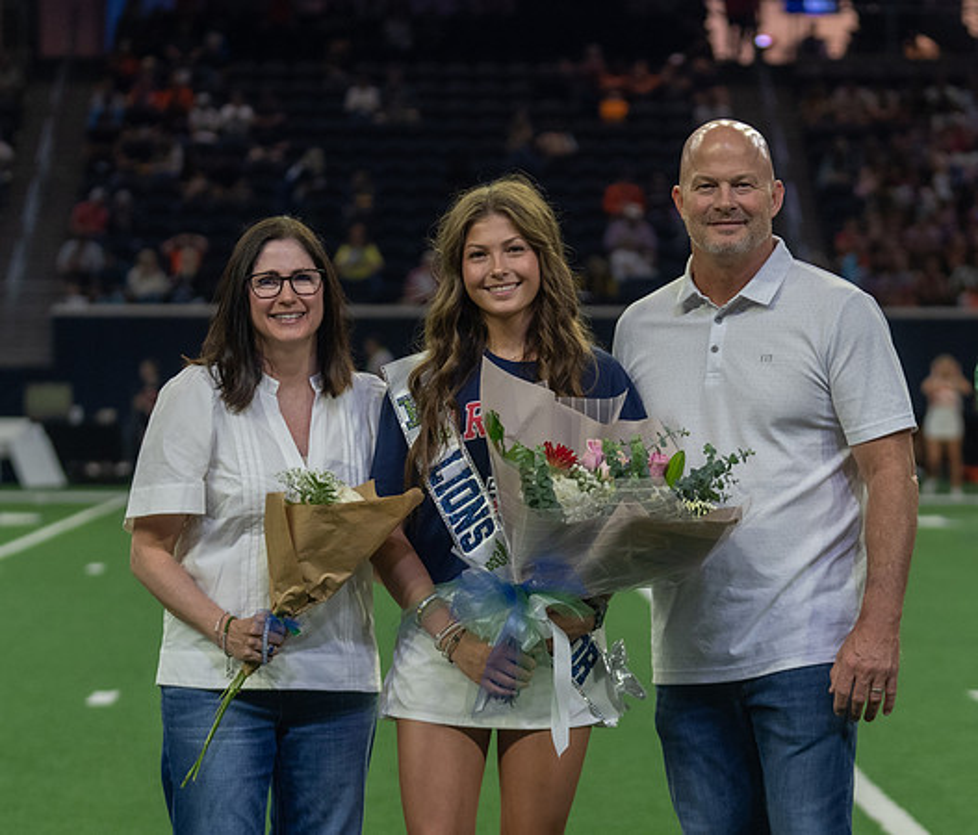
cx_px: 556
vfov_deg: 10.7
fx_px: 4439
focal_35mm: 149
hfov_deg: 12.6
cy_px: 597
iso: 1000
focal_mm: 74
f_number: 2.8
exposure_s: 1/320
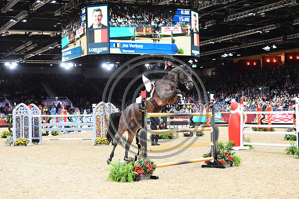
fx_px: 623
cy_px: 100
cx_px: 150
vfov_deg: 18.2
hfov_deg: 27.0
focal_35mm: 75
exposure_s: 1/500
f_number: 3.5
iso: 5000
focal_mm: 75
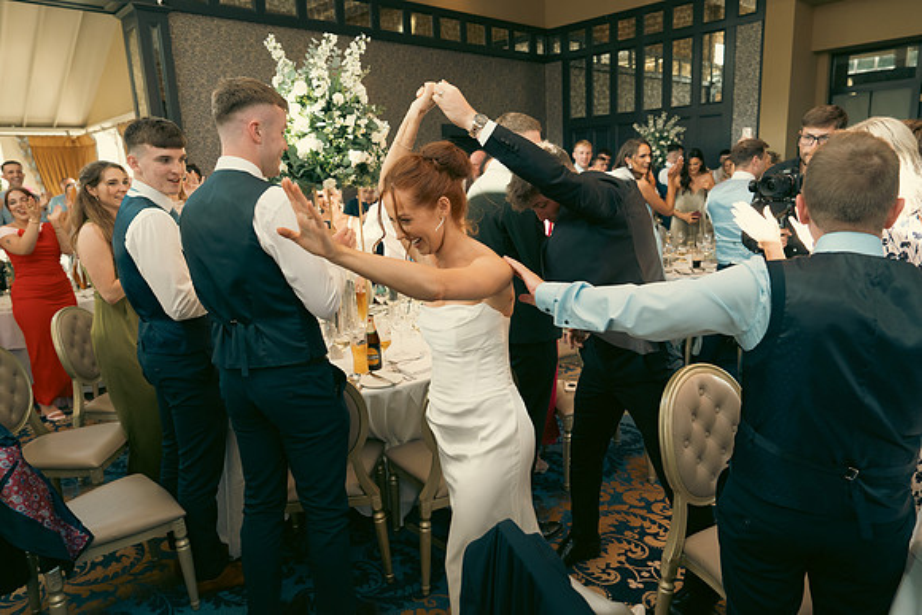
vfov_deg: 53.2
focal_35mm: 24
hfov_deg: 73.7
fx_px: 615
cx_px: 461
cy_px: 308
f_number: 3.5
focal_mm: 24
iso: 1250
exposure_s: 1/250
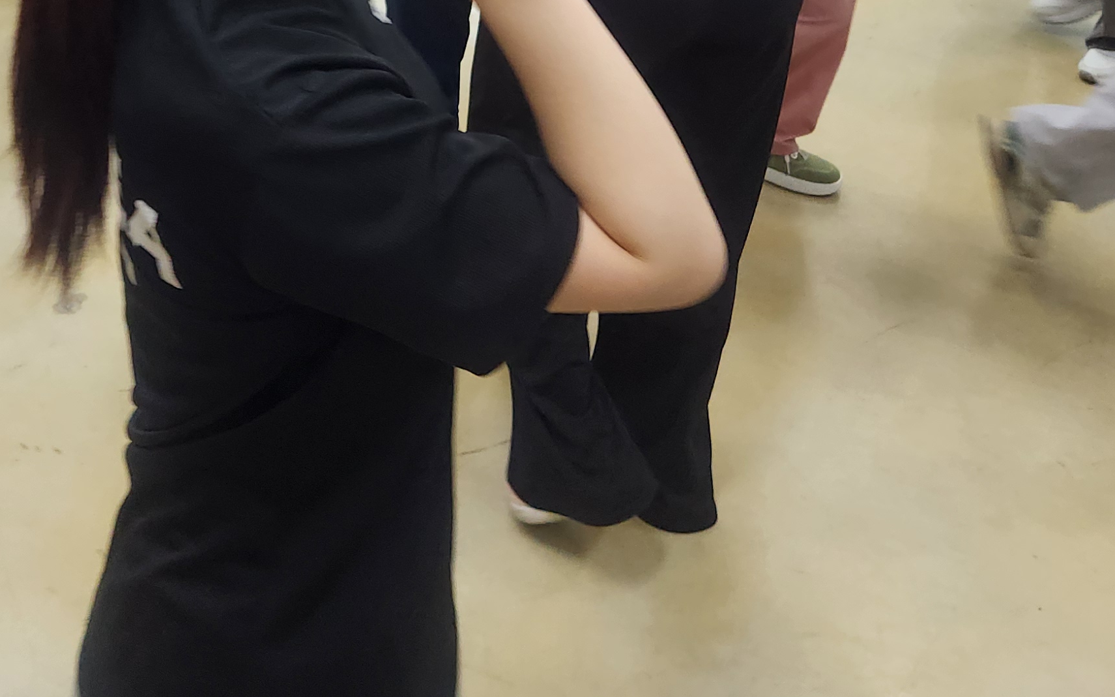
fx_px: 1732
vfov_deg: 20.3
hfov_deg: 35.0
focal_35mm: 57
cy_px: -267
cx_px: 291
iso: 160
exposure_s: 1/120
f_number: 1.8
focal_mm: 5.4
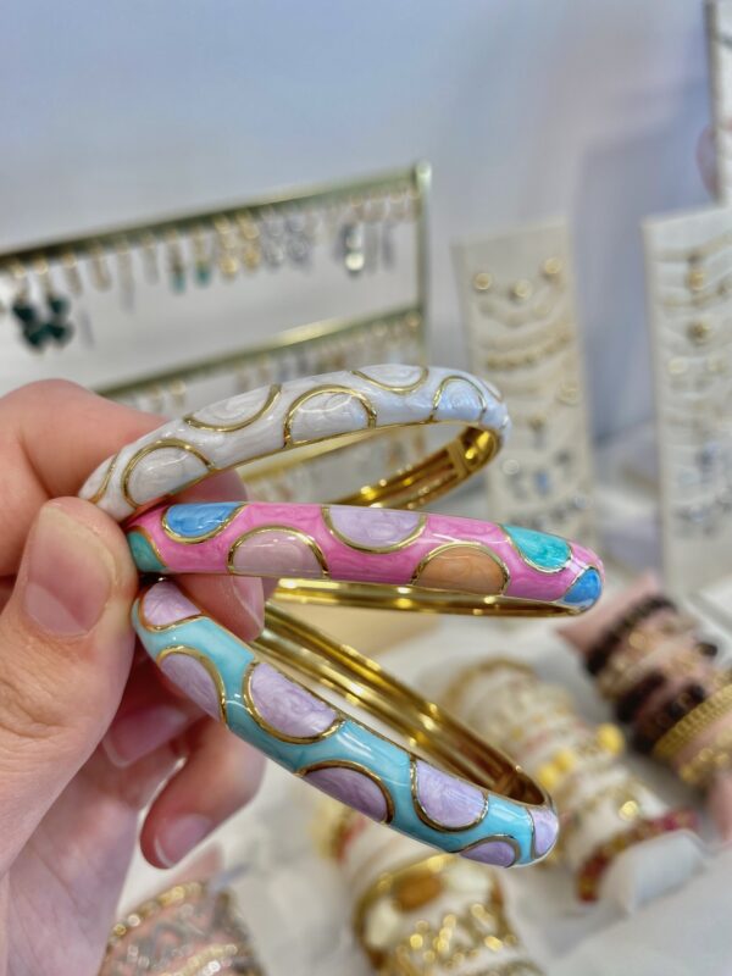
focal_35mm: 25
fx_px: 705
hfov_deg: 54.9
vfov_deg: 69.4
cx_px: 366
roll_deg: +3.6
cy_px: 488
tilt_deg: -33.7
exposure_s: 1/103
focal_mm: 4.25
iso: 32
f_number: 1.8
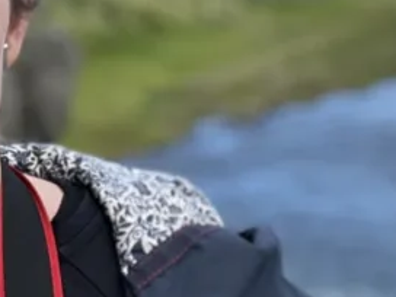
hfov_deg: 16.4
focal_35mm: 113
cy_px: -82
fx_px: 1293
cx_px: -125
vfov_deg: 12.7
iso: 25
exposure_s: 1/193
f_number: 2.2
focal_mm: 2.71
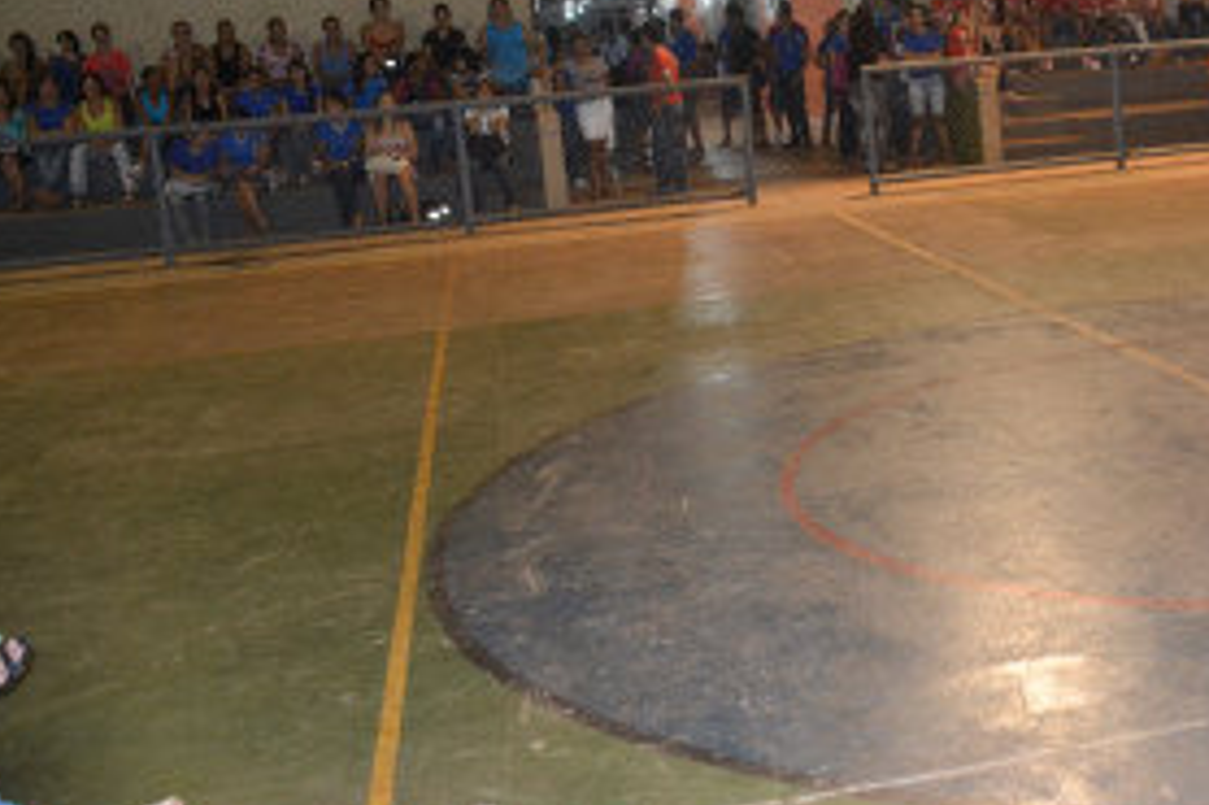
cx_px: 1052
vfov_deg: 24.9
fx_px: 1812
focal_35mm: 54
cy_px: 272
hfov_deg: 35.1
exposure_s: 1/60
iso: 1400
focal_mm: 20
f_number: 3.5
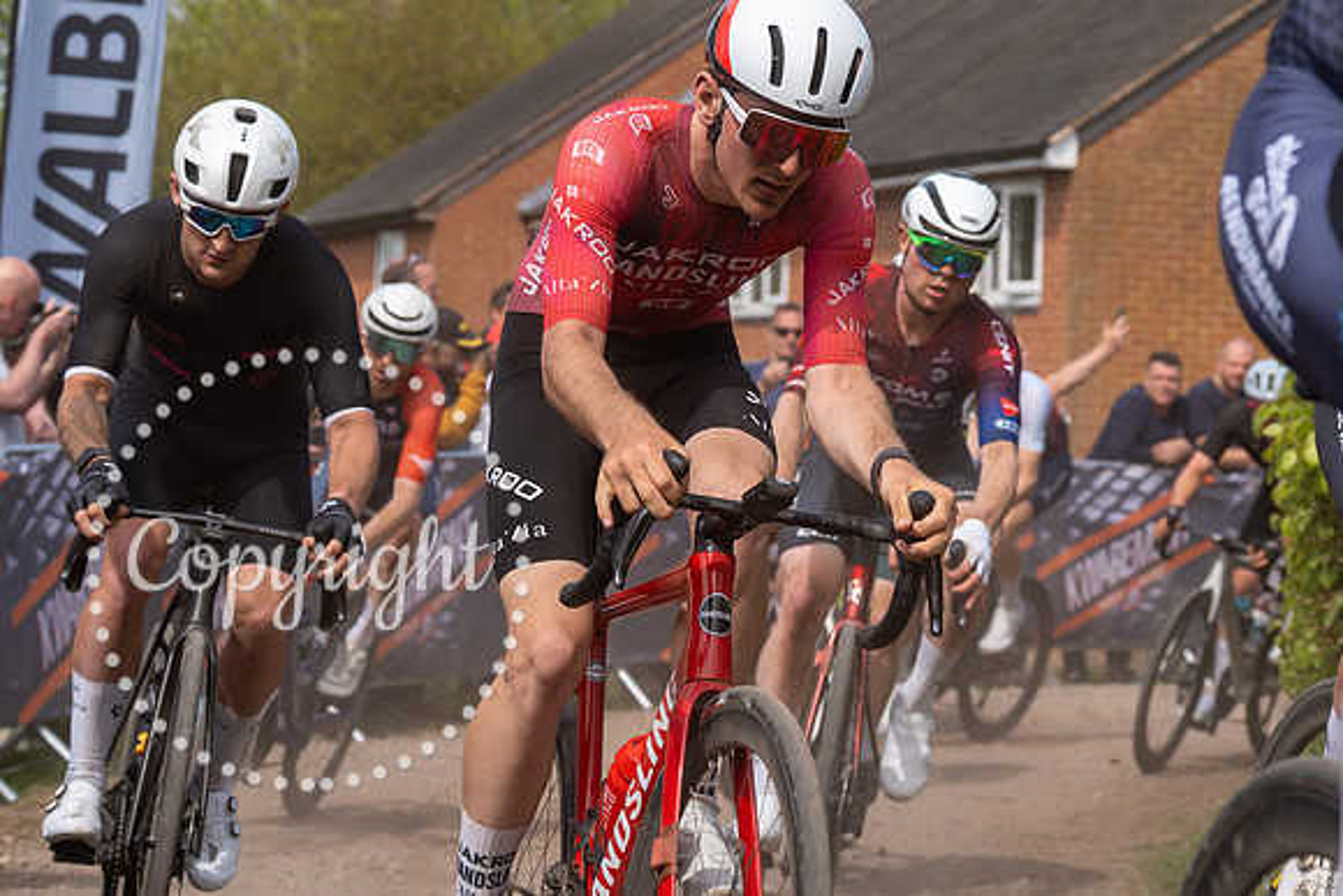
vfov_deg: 12.8
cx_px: 754
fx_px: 3968
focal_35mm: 106
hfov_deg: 19.2
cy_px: 215
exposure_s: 1/1000
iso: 160
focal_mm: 70
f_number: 5
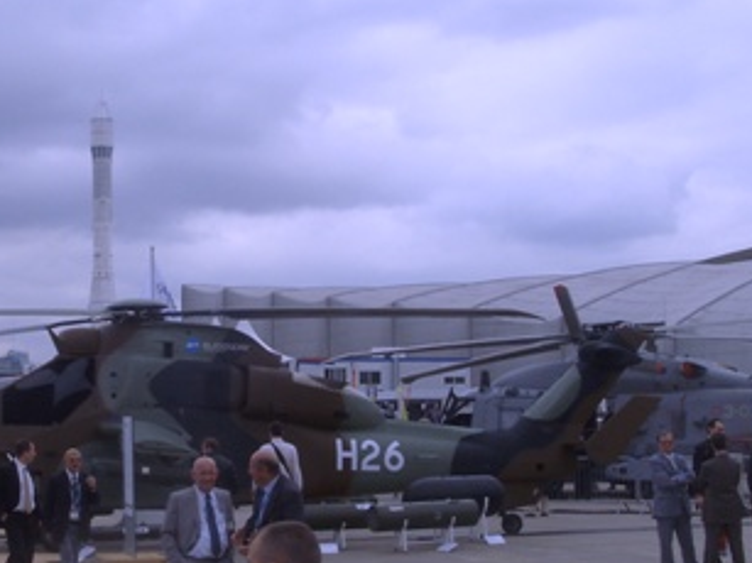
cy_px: 284
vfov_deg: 19.6
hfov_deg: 25.6
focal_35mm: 75
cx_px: 176
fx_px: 1629
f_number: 5.5
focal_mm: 6
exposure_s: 1/500
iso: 80
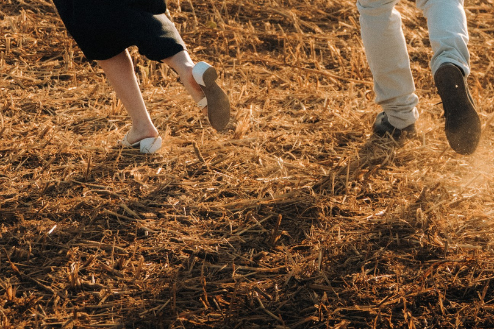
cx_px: 396
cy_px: -109
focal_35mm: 166
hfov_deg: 12.3
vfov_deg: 8.2
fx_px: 2278
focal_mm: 35
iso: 100
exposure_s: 1/1250
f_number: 2.8
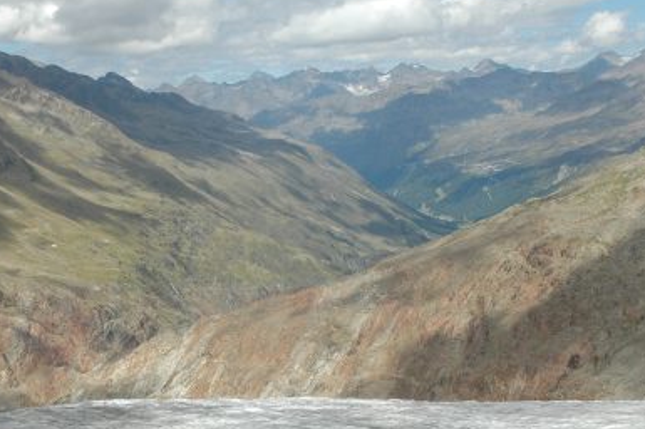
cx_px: 214
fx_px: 1359
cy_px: 354
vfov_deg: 17.8
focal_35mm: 76
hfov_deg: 26.5
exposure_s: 1/400
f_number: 10
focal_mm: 27
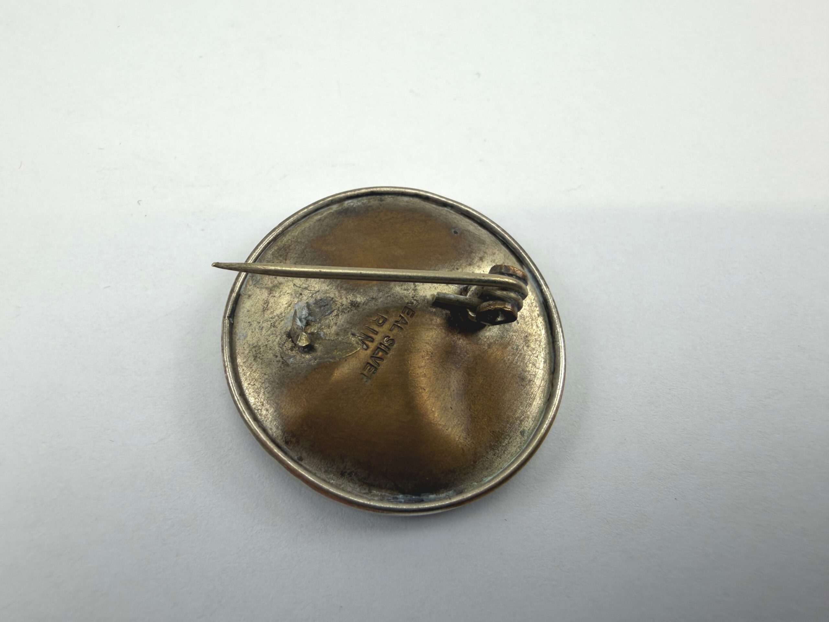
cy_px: 311
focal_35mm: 24
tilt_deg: -67.2
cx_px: 414
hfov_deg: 71.6
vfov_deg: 56.8
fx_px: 575
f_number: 2.2
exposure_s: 1/100
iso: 32
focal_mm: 2.22
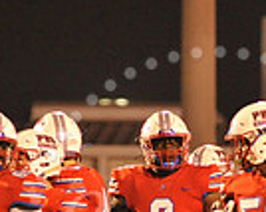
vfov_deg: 1.9
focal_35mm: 815
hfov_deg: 2.4
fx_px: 6411
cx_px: 216
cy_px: 234
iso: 5000
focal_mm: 200
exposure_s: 1/200
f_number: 4
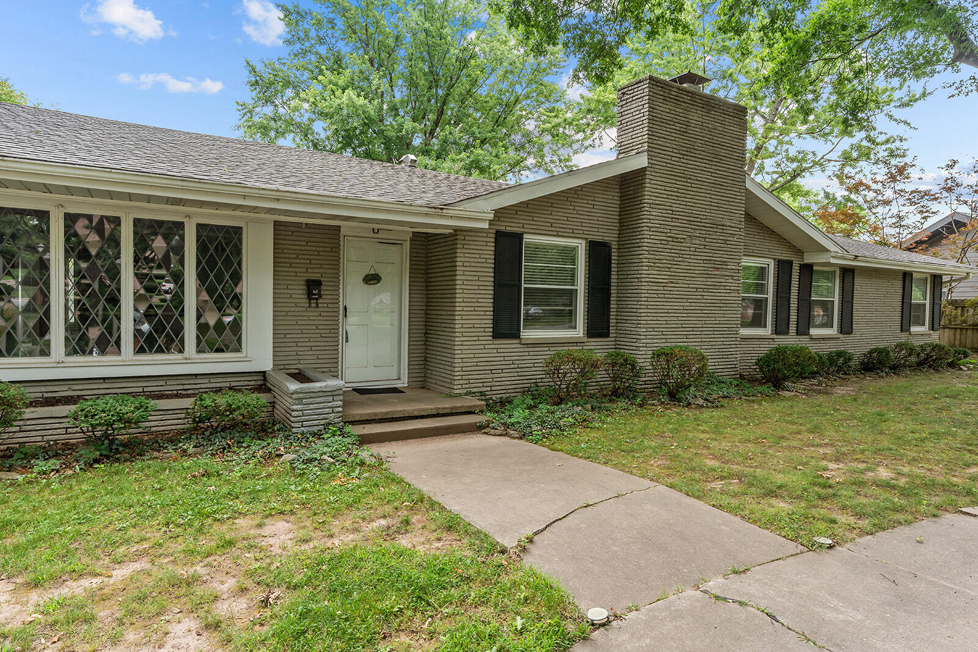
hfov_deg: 81.2
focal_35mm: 21
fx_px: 571
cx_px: 489
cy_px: 326
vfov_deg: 59.5
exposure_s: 1/60
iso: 1000
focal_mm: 21
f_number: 7.1
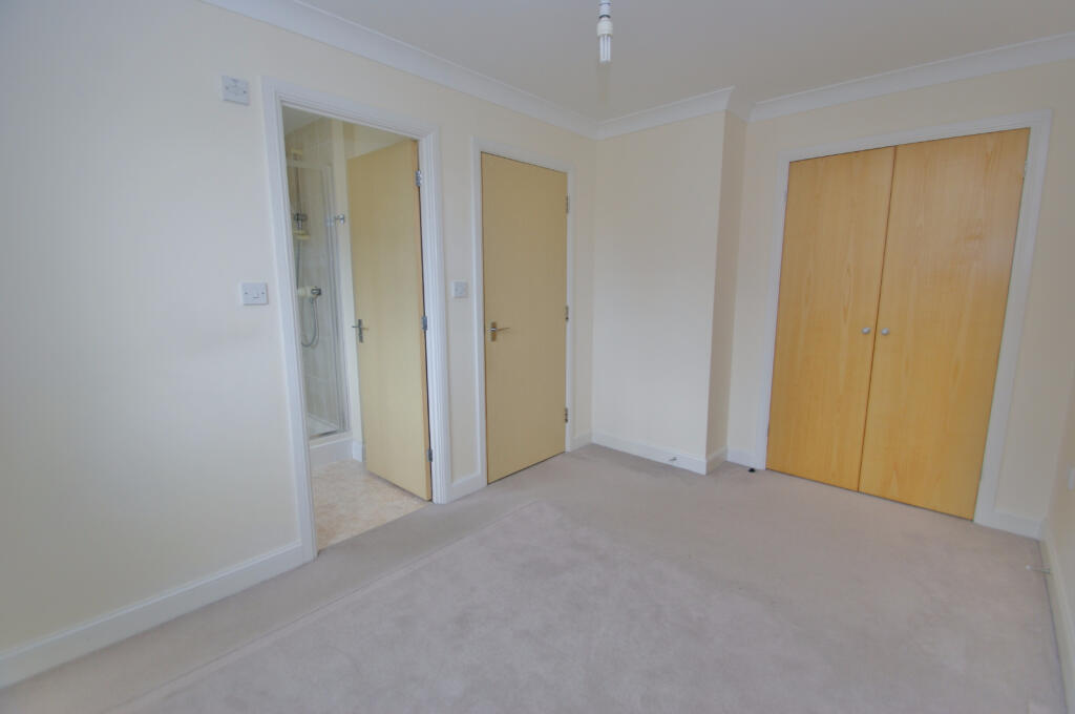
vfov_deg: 77.2
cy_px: 357
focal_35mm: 15
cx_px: 538
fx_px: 447
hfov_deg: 100.5
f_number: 4
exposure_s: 1/40
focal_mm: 10
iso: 100
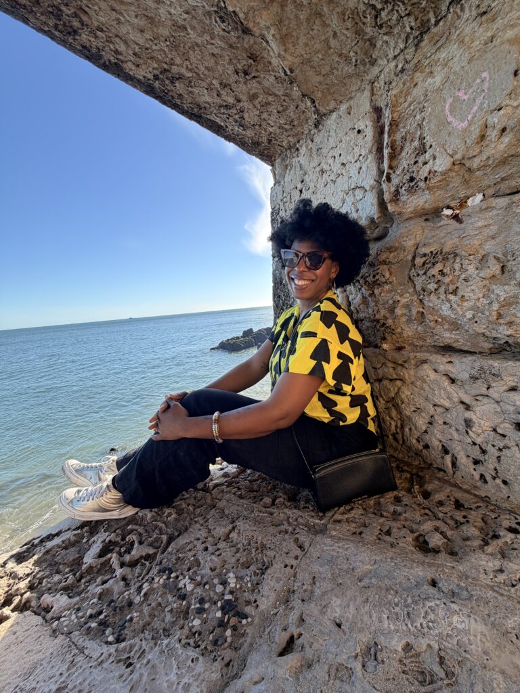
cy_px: 346
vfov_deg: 102.1
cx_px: 260
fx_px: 280
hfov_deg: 85.7
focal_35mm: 14
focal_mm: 2.22
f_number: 2.2
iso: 40
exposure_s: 1/502
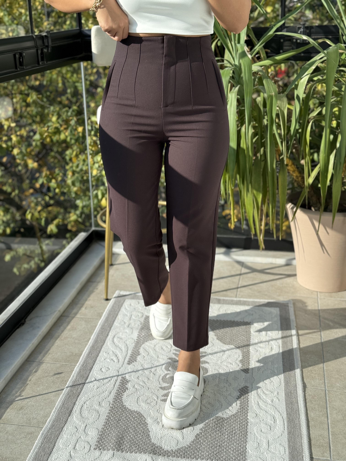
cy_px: 230
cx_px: 173
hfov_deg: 30.3
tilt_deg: -35.3
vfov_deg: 39.7
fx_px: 640
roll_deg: +1.2
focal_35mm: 48
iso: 80
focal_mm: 6.76
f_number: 1.78
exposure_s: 1/1133
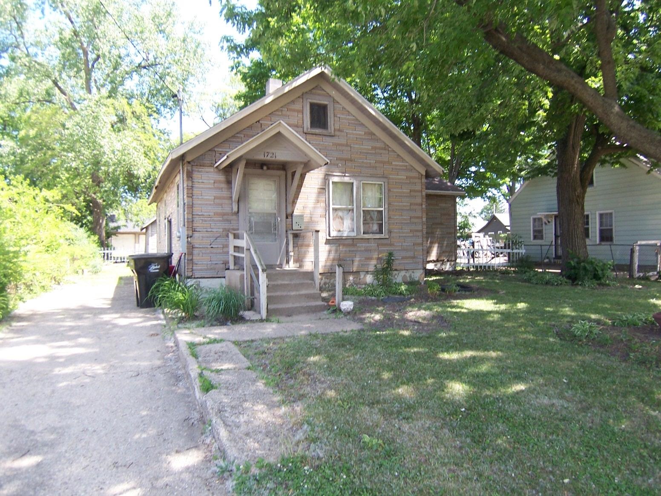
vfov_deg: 58.9
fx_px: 439
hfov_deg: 73.9
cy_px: 248
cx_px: 330
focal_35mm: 23
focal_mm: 3.8
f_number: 2.8
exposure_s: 1/125
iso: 64
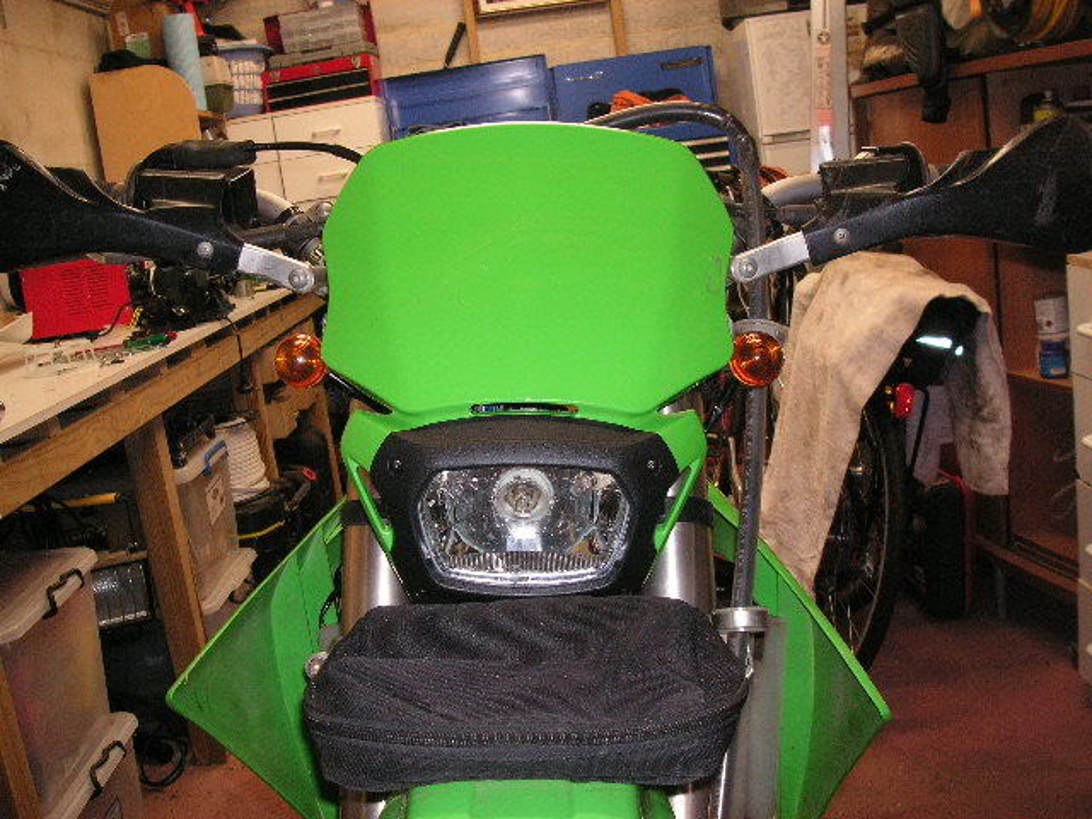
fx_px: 1199
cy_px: 410
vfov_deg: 37.7
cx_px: 546
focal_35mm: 38
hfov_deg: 49.0
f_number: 3.3
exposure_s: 1/45
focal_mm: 6.3
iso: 160
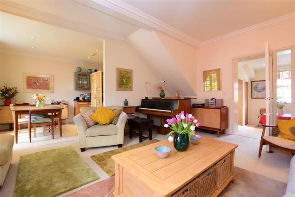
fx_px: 123
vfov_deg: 77.3
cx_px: 148
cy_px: 98
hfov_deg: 100.4
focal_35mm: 15
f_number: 8
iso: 400
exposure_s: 1/8
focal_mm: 10
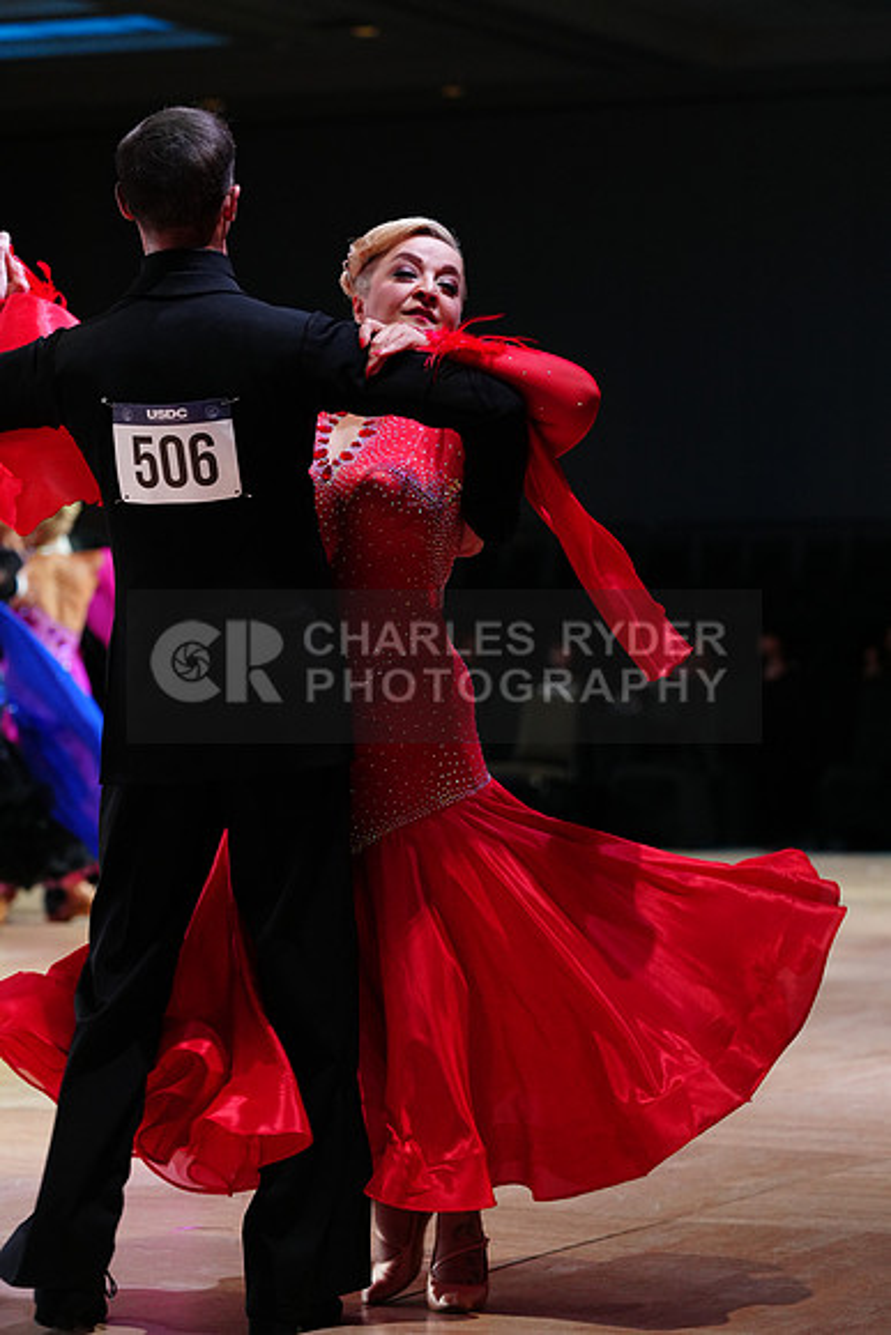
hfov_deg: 11.7
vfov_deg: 17.5
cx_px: 446
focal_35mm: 117
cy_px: 668
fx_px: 4341
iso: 2500
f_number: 4
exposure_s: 1/320
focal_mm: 117
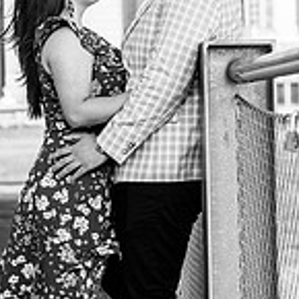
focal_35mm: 257
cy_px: 79
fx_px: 2511
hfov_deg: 6.8
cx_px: 313
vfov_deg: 6.8
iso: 100
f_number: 2.8
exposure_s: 1/250
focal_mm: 75
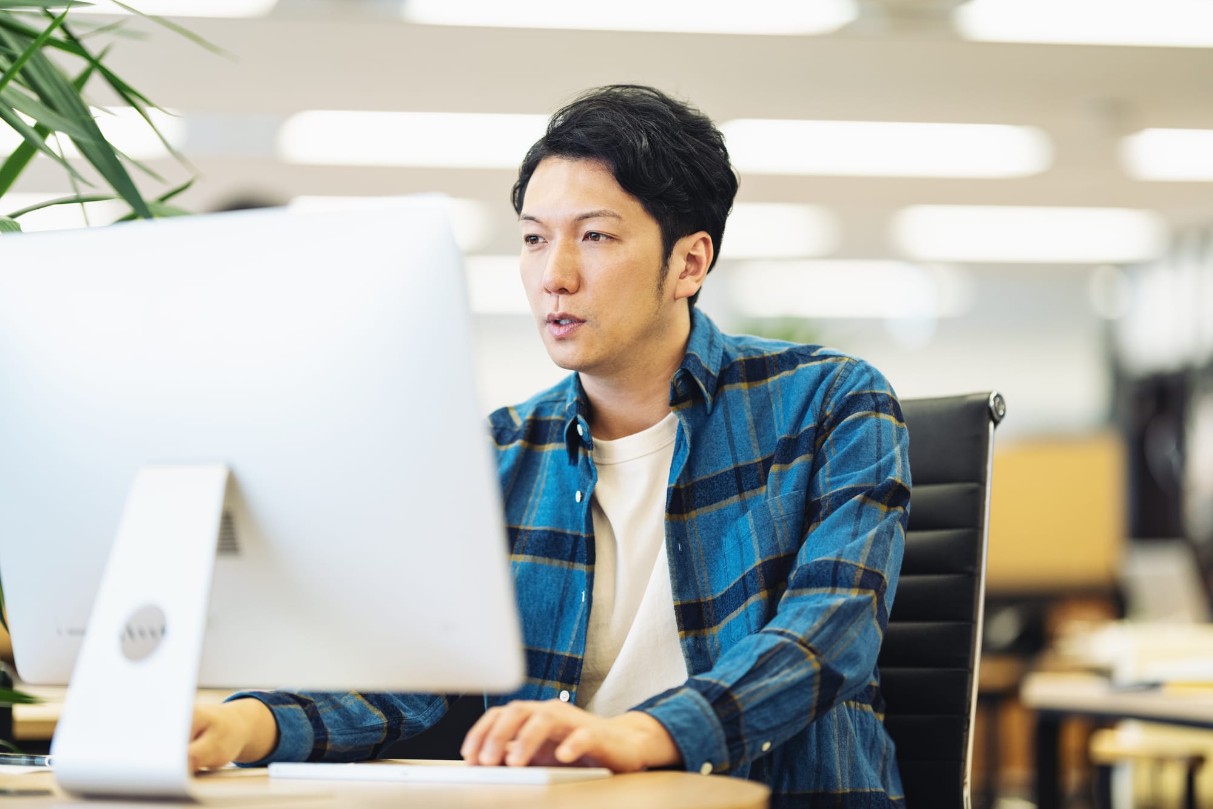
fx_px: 3537
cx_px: 606
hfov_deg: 19.5
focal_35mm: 105
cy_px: 404
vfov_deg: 13.0
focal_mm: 105
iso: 320
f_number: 1.4
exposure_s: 1/200
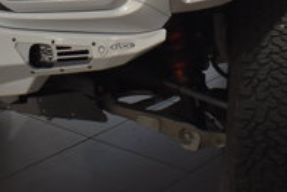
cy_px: -46
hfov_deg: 22.9
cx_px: 206
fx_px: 702
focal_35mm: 88
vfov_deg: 15.0
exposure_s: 1/160
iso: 800
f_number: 3.5
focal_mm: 18
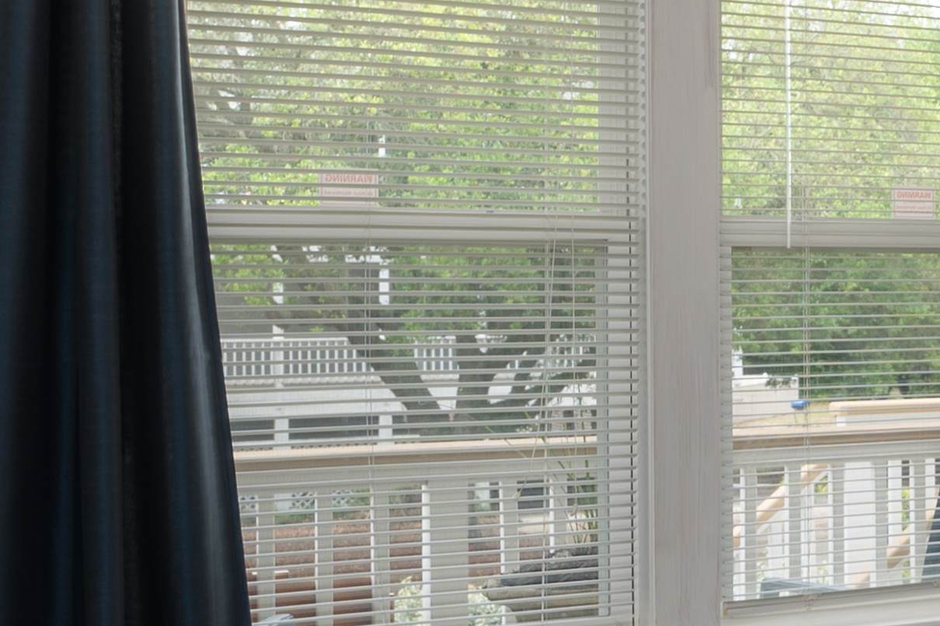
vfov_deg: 18.2
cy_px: 329
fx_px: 1957
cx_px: 1349
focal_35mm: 75
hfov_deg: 22.8
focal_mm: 15
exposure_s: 1/3
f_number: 7.1
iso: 160
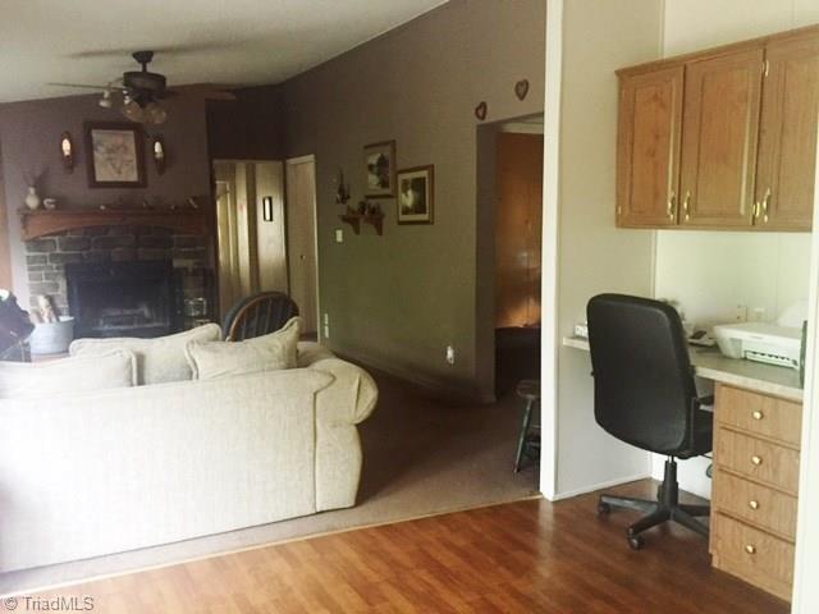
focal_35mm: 29
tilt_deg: -7.9
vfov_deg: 48.2
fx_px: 686
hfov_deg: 61.7
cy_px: 307
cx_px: 410
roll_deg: -0.8
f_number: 2.2
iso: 250
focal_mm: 4.15
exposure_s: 1/20
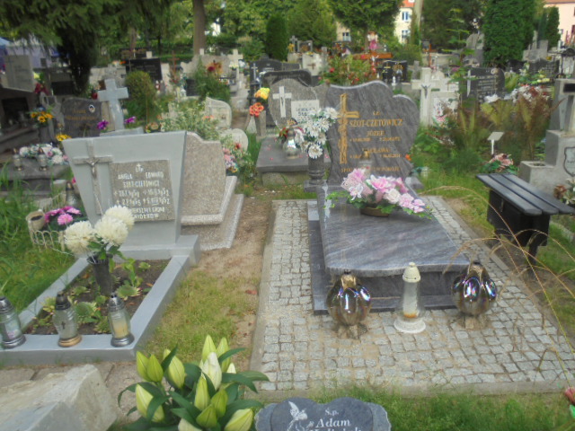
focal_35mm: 29
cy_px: 216
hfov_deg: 61.7
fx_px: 482
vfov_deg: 48.2
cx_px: 288
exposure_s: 1/160
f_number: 3.7
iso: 100
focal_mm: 5.3
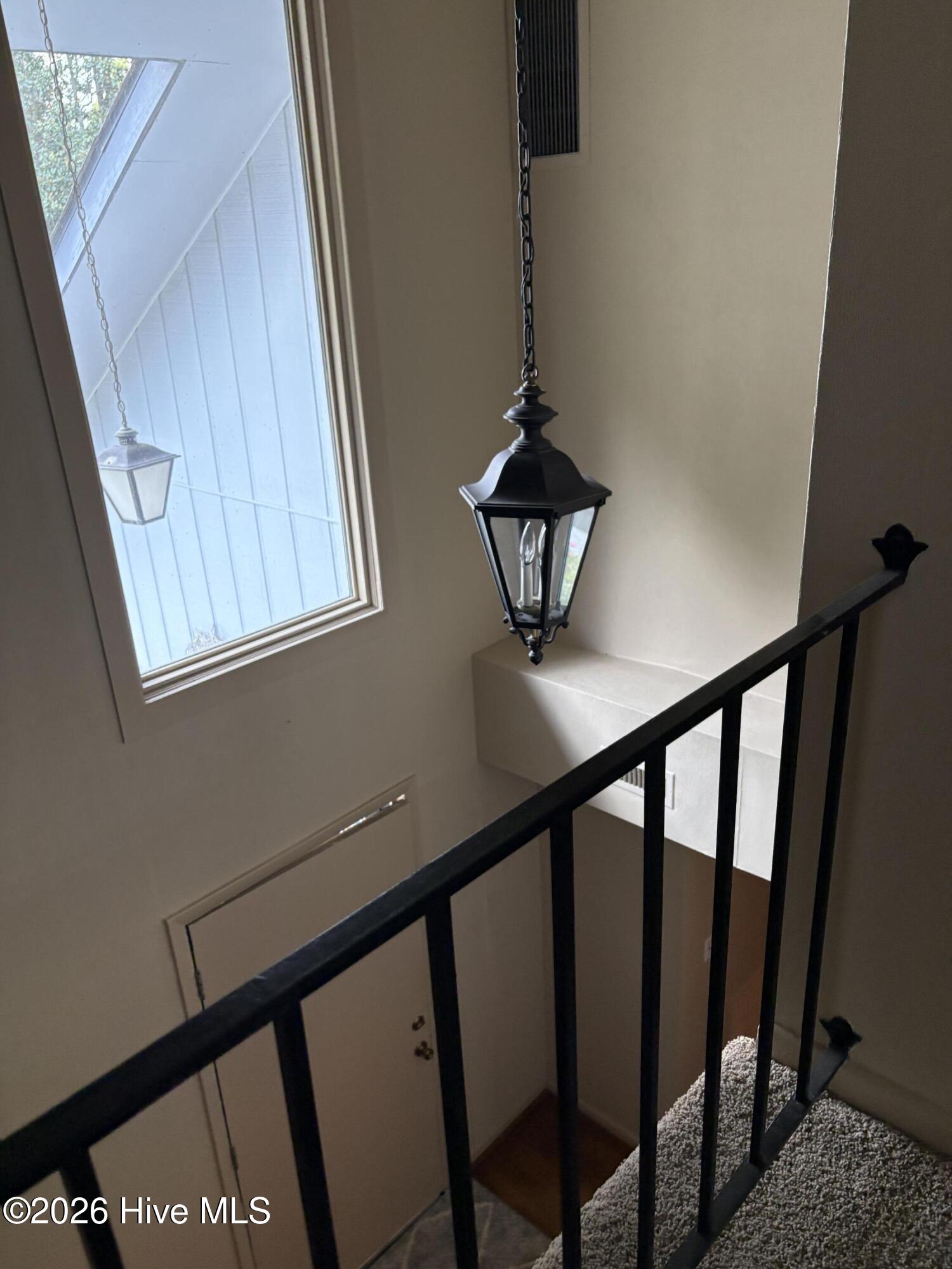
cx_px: 476
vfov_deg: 67.3
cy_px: 634
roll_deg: +3.1
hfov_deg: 53.1
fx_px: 953
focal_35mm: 26
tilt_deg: -19.9
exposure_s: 1/120
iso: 200
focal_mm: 5.96
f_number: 1.6
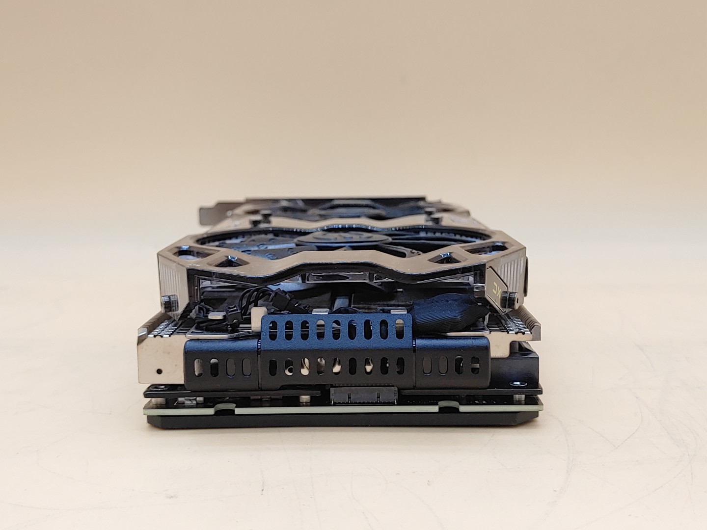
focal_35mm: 46
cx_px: 354
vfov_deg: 31.5
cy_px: 265
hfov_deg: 41.2
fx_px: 940
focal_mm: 4.36
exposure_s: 1/88
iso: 50
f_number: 1.8
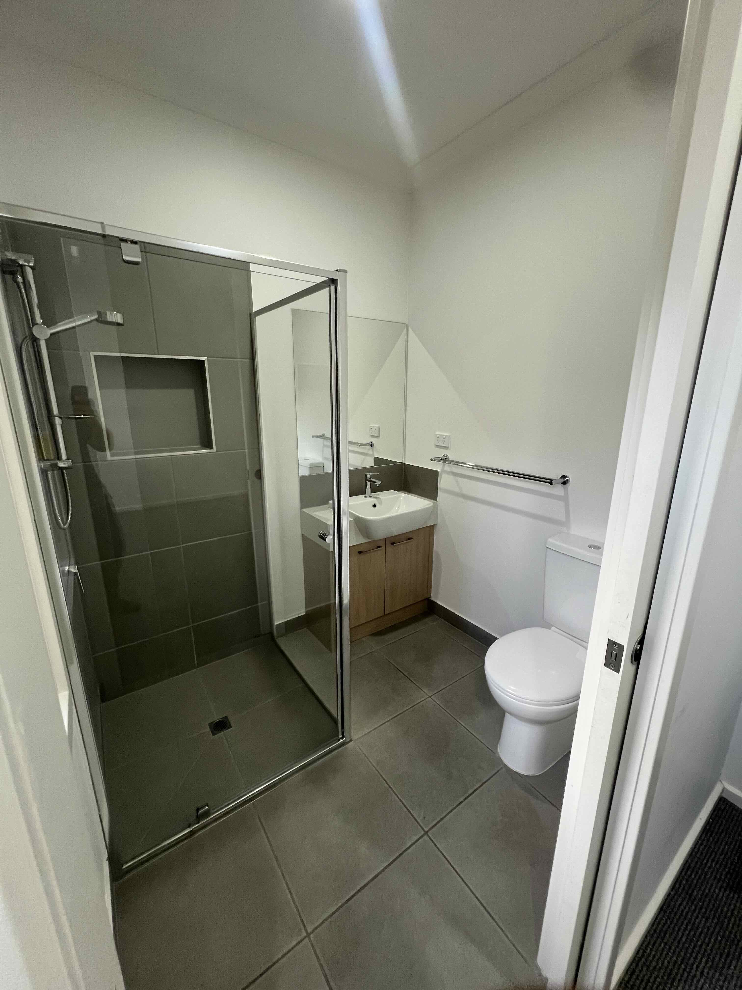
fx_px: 372
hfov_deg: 89.9
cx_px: 371
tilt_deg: -10.4
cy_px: 495
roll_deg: +0.9
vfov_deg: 106.2
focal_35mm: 13
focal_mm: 1.57
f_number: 1.8
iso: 160
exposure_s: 1/100
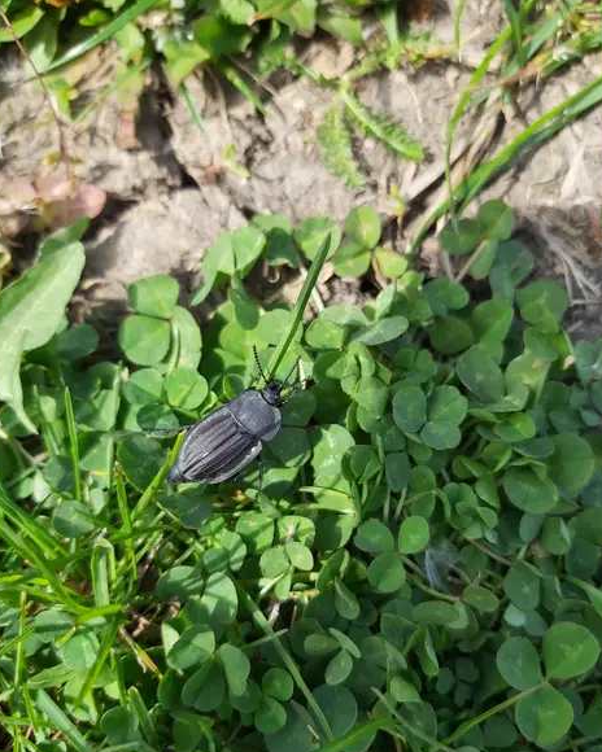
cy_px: 393
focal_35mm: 28
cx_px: 304
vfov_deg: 62.2
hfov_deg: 51.5
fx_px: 624
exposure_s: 1/649
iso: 64
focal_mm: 3.92
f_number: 1.7
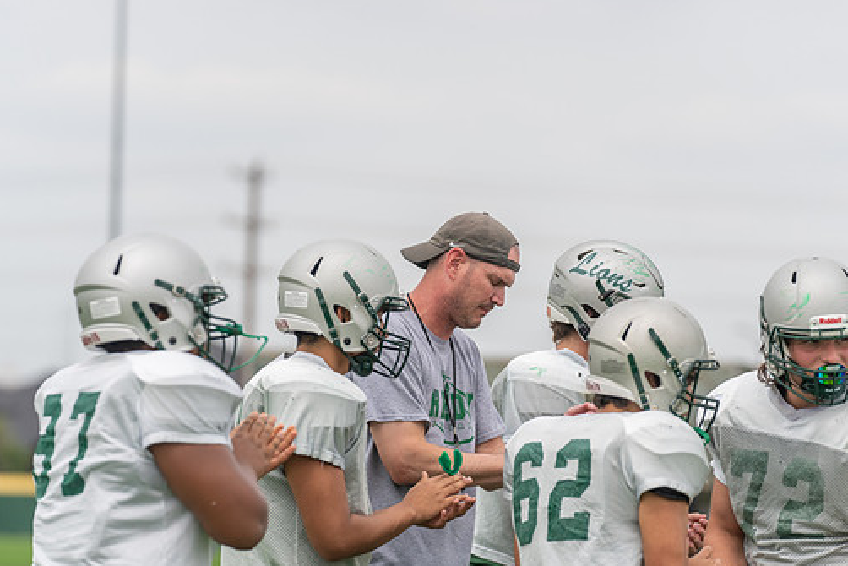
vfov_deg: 6.4
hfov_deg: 9.6
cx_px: 459
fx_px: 5066
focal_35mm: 215
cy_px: 320
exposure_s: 1/1250
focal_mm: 186
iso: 160
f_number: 3.5
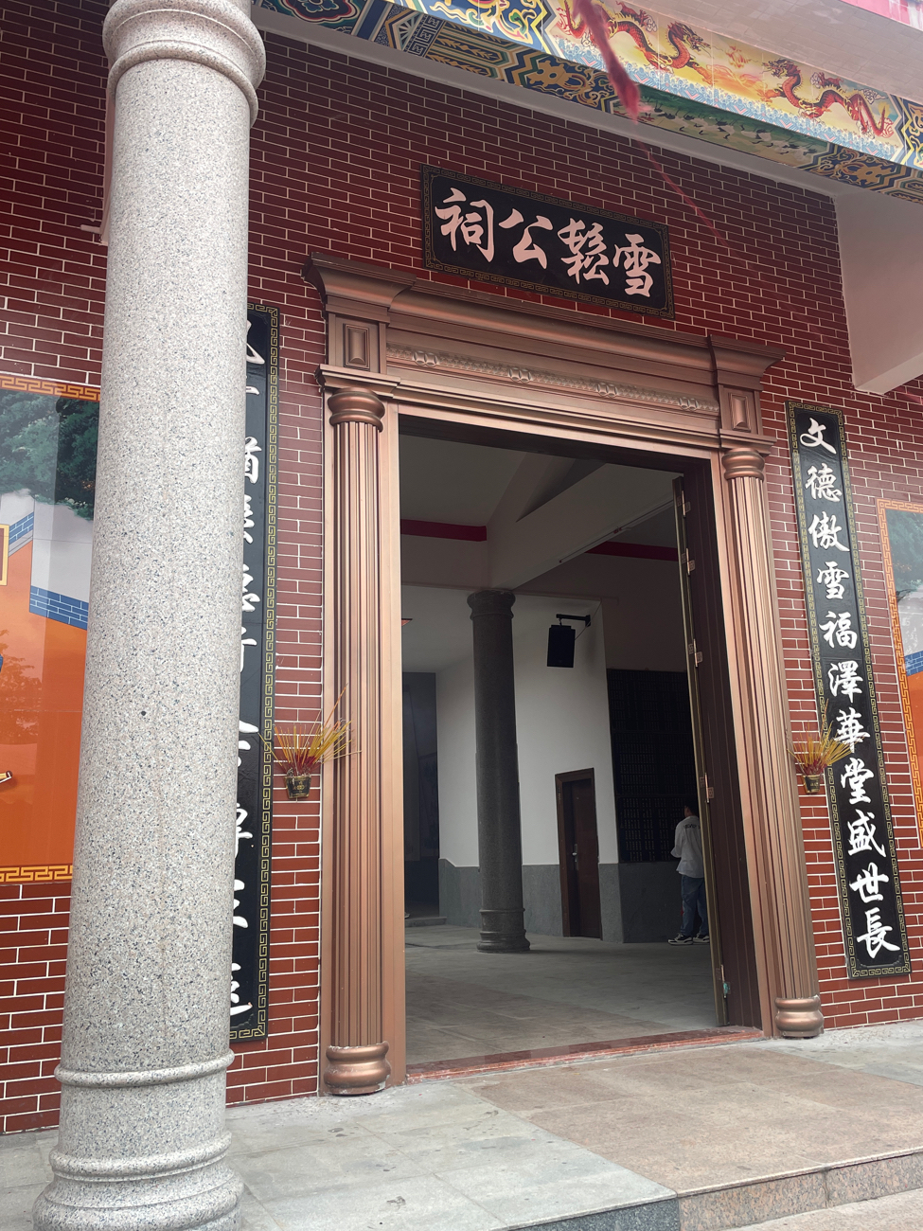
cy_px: 606
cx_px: 485
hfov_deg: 46.8
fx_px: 1067
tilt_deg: +14.5
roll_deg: +2.5
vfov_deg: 60.0
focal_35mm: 30
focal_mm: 4.2
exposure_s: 1/124
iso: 32
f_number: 1.6
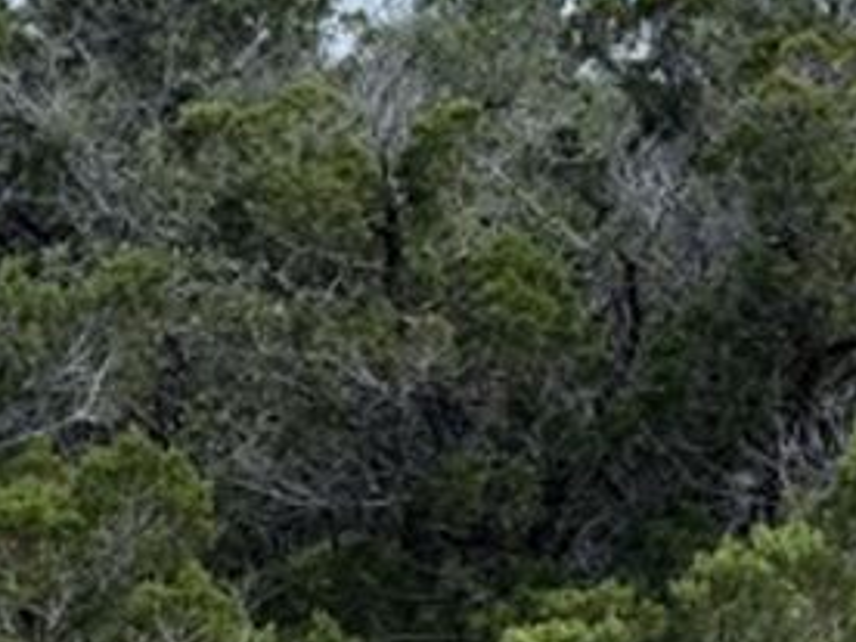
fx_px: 2201
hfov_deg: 19.4
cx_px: 1259
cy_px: 186
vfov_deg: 16.5
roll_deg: -0.7
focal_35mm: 89
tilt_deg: -5.6
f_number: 1.78
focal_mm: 6.76
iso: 80
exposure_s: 1/4167
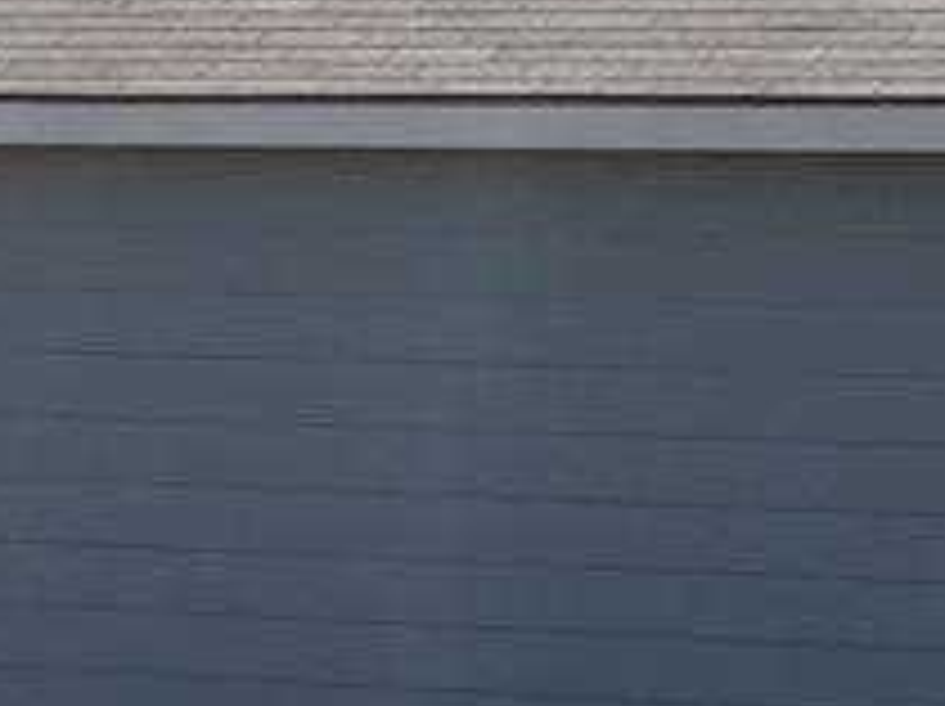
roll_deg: -0.5
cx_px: 117
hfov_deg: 9.9
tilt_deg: -7.3
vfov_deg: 7.4
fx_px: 5426
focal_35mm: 199
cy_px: 850
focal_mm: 3
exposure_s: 1/2141
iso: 16
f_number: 1.8
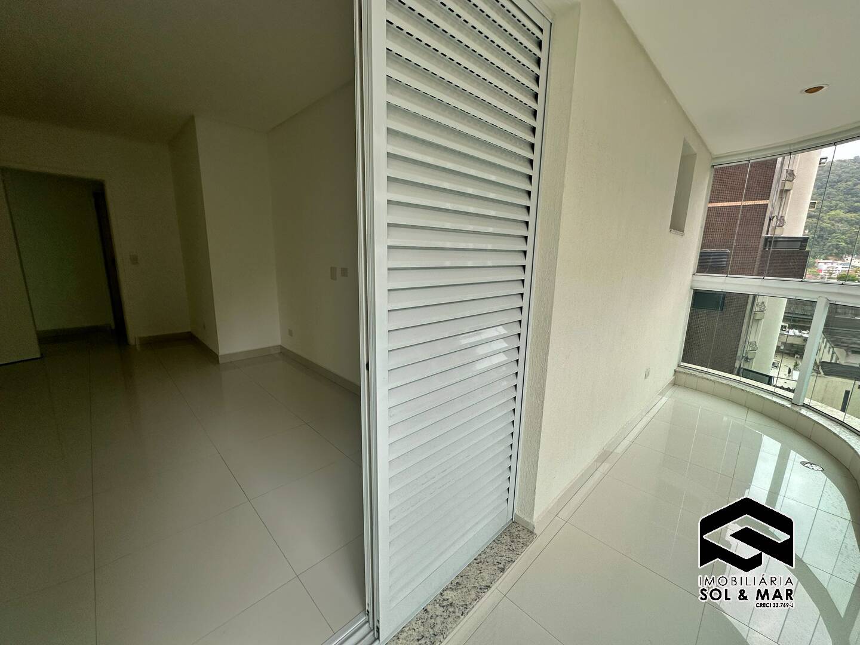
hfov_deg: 102.1
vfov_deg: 85.7
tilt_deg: -10.6
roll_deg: -1.1
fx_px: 348
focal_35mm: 14
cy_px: 322
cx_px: 430
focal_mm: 2.22
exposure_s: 1/272
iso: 40
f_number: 2.2
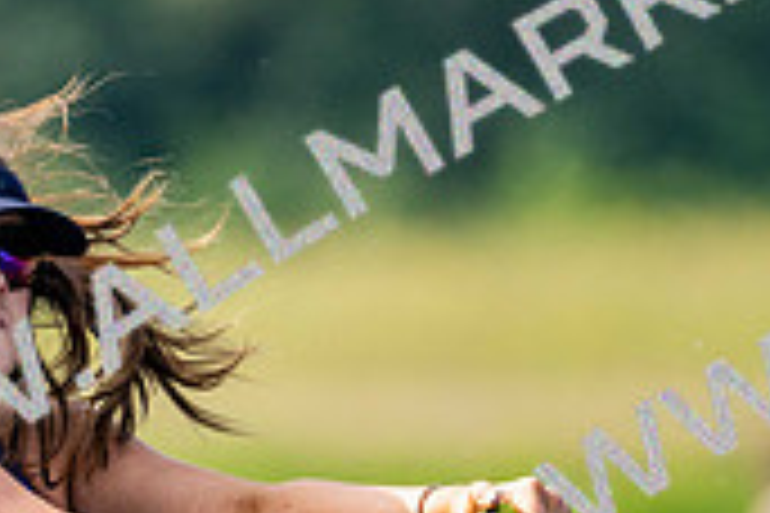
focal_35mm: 1357
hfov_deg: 1.5
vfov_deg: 1.0
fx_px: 29022
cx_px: 207
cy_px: 605
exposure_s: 1/2500
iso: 360
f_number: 4.5
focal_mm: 400
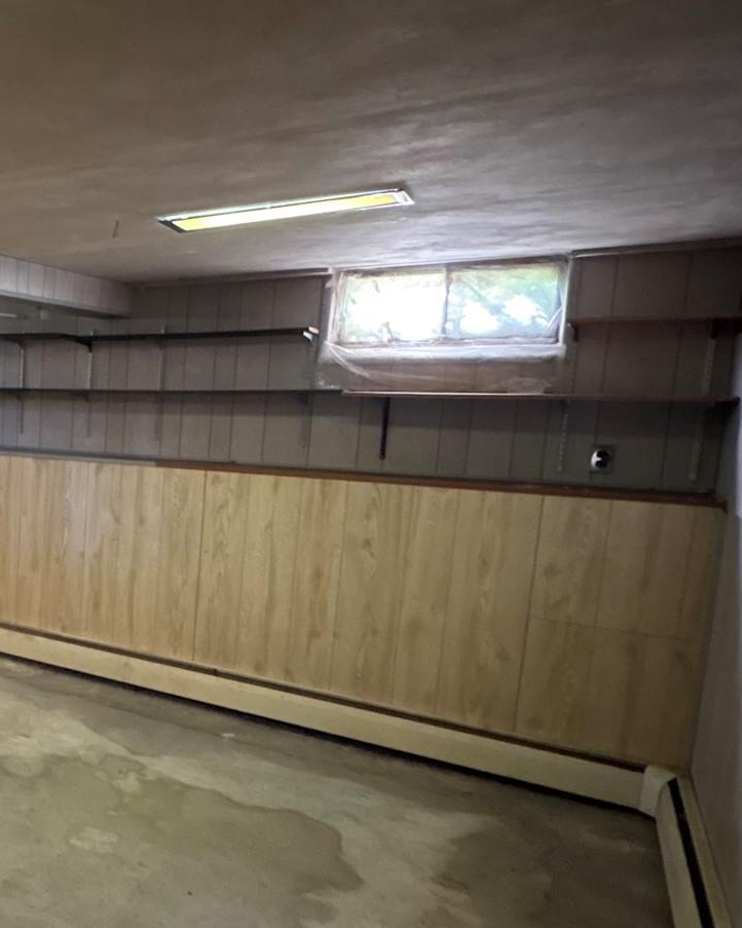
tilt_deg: -7.1
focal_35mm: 31
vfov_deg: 57.1
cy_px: 494
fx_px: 851
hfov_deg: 35.1
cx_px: -188
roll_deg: -0.8
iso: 800
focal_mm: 2.22
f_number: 2.2
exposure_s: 1/40
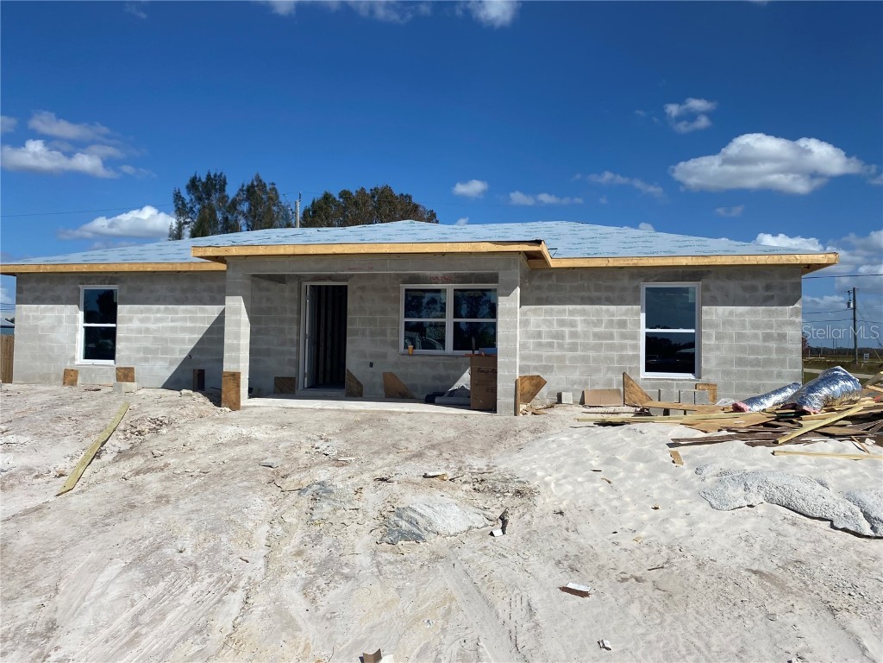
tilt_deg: +3.4
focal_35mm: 26
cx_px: 442
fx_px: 663
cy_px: 332
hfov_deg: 67.3
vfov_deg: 53.1
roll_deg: -0.3
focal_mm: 4.25
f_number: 1.8
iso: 32
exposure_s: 1/7194
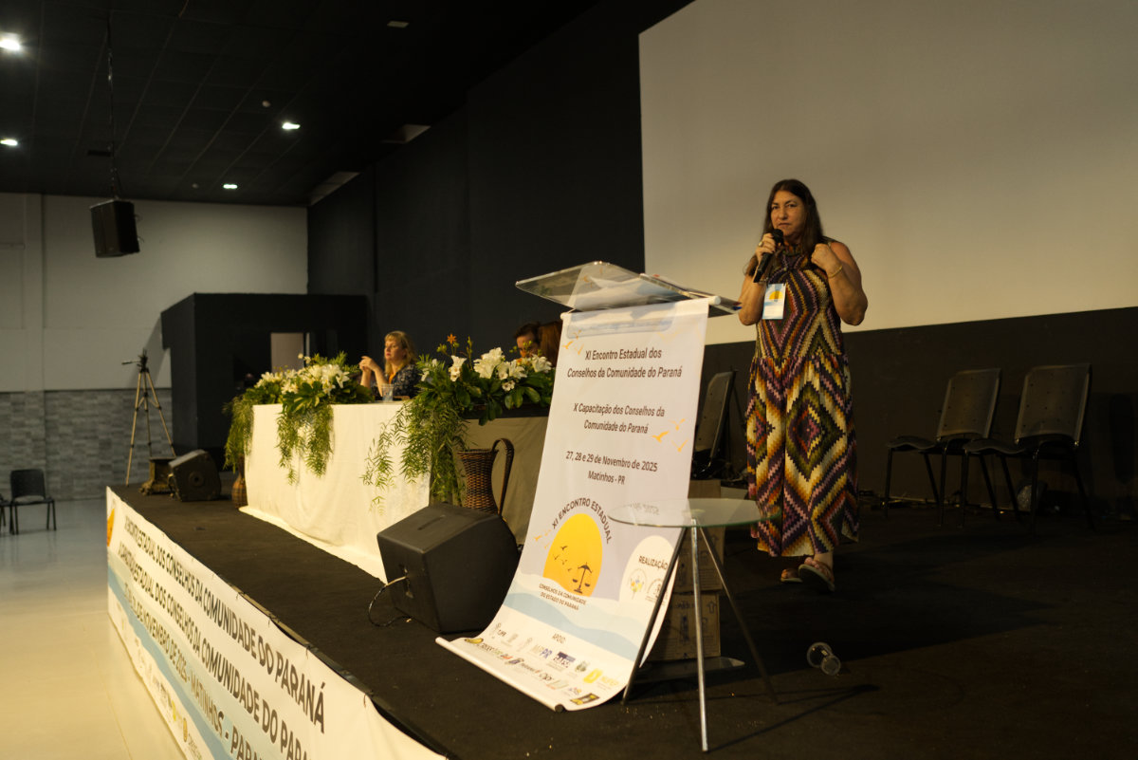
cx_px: 569
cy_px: 380
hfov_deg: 54.4
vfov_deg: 37.9
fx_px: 1107
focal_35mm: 35
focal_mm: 35
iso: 2000
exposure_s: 1/100
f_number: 2.5
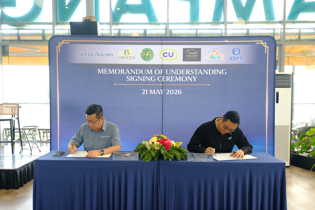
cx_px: 158
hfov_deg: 63.7
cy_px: 105
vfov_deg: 45.0
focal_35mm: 29
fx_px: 254
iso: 400
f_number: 2.8
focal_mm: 19.4
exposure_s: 1/120
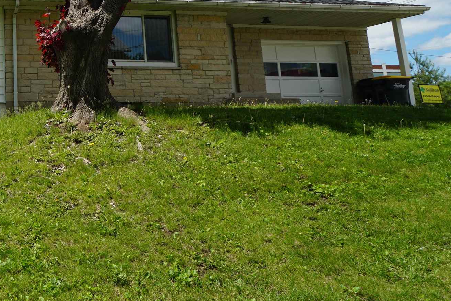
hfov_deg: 42.8
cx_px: -43
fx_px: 438
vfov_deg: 36.5
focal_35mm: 35
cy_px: 57
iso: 100
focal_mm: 10
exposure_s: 1/125
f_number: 11
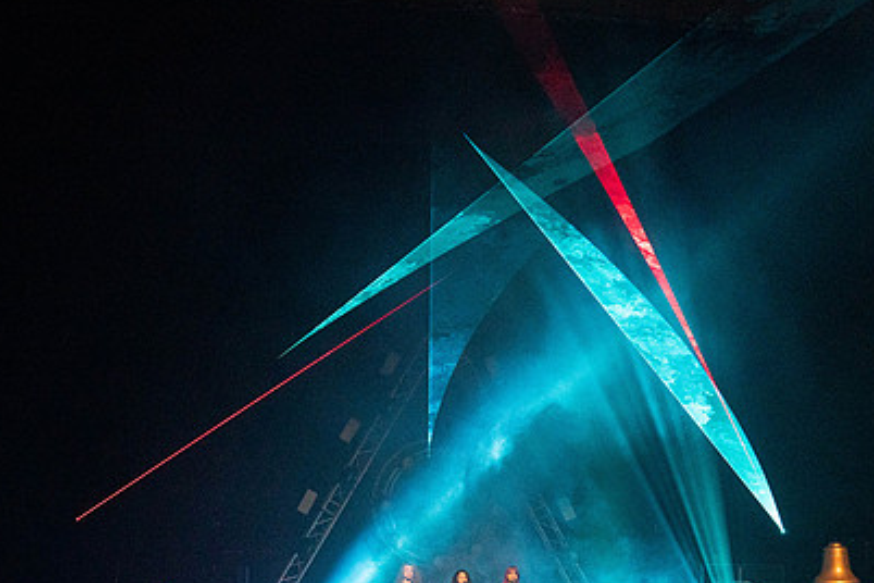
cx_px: 494
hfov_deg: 20.2
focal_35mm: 101
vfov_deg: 13.5
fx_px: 2452
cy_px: 388
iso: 6400
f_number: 5.6
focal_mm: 70
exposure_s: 1/250
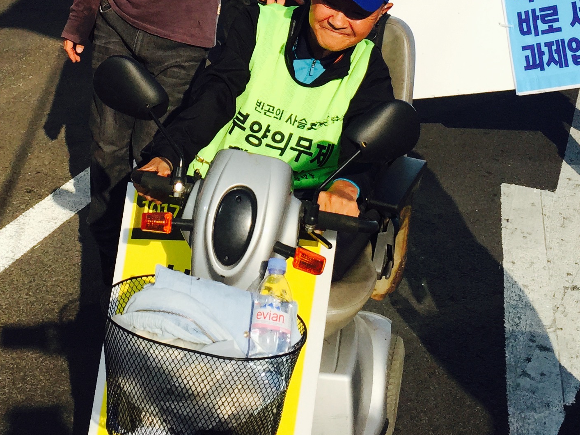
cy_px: -19
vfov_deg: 21.1
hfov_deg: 28.9
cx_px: 231
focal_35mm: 67
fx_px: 1123
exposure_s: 1/3968
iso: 32
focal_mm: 4.15
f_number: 2.2
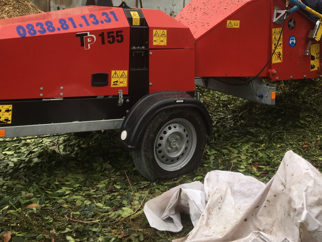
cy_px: 33
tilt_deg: -3.8
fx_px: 502
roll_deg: +0.9
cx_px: 183
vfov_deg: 26.3
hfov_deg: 35.5
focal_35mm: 54
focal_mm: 4.15
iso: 25
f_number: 2.2
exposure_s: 1/217
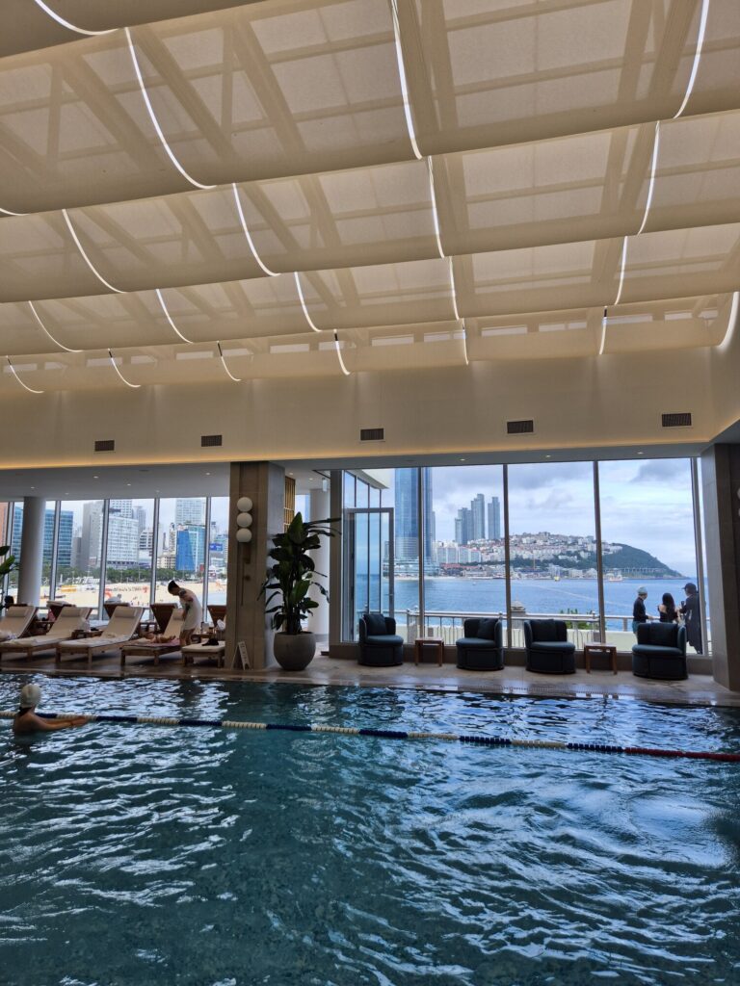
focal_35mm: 23
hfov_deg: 58.9
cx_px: 370
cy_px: 493
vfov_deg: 73.9
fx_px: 656
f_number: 1.8
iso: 25
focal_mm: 5.4
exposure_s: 1/429
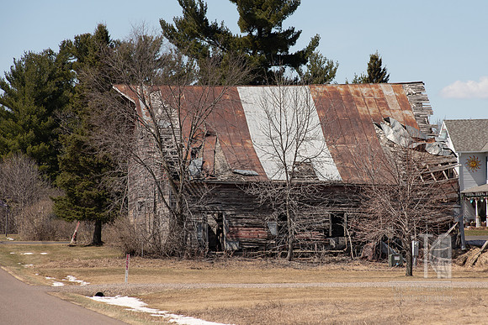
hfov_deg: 9.0
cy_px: 152
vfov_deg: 6.0
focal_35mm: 229
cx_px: 302
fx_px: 3109
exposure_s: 1/320
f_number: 8
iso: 100
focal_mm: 185
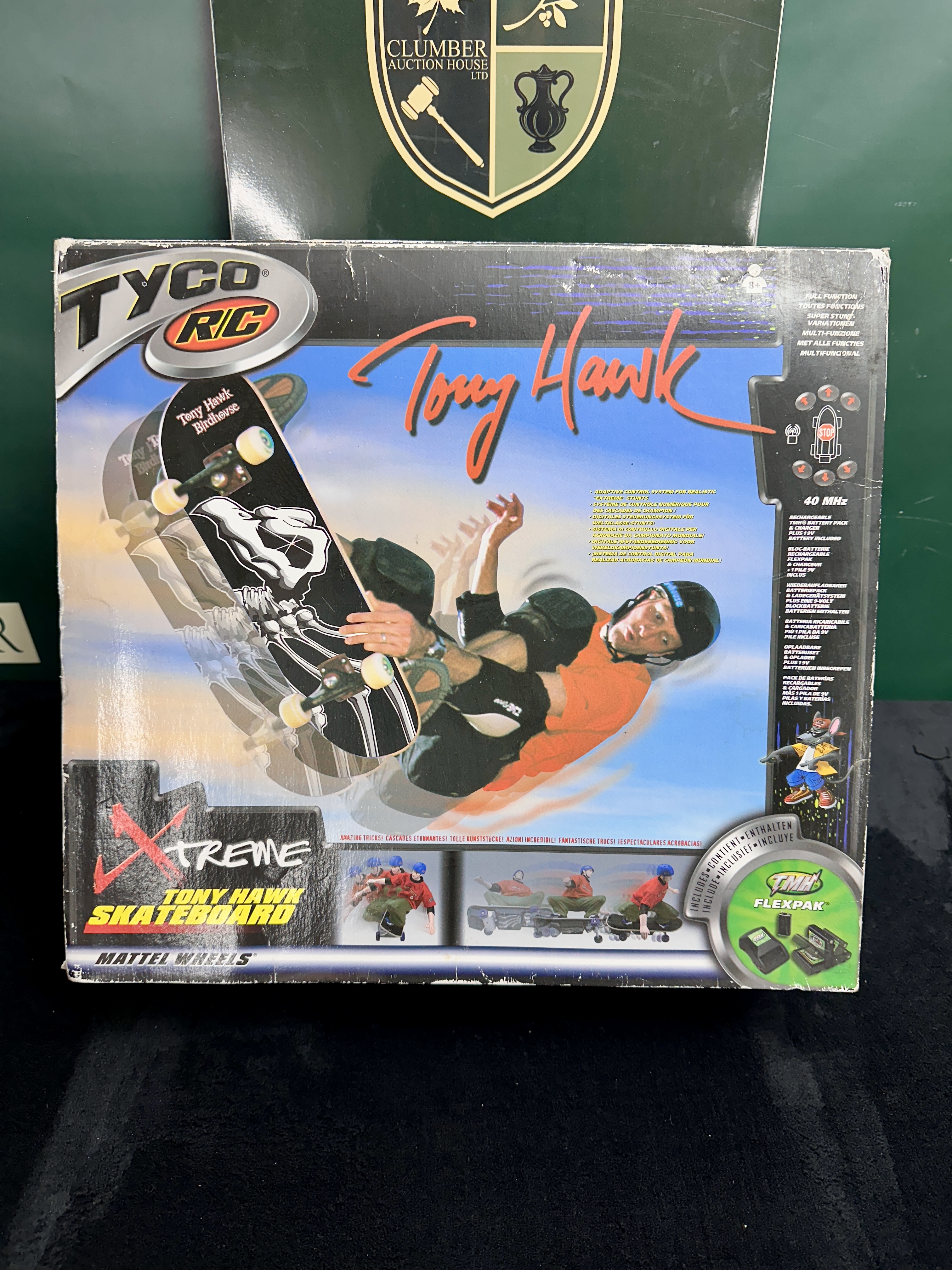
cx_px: 476
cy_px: 635
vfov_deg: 71.6
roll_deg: -0.4
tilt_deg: -33.2
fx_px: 880
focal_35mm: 24
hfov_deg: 56.8
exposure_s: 1/100
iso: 160
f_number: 1.78
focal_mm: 6.86
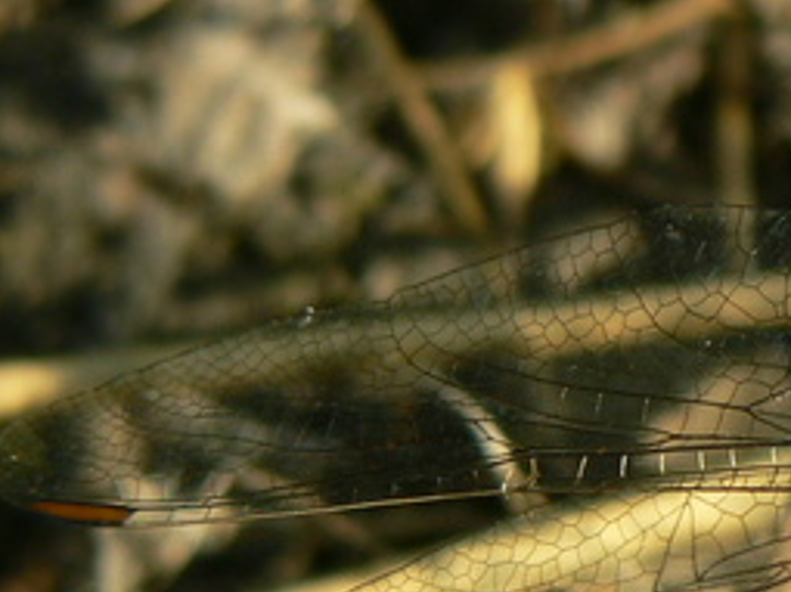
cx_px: 991
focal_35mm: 388
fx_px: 8862
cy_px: 418
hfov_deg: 5.1
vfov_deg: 3.8
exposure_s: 1/320
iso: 80
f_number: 4
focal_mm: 19.4
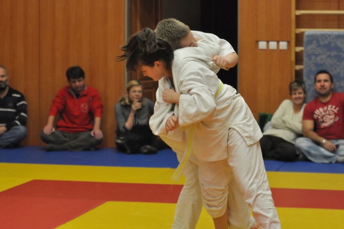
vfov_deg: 13.0
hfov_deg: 19.5
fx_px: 1002
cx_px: 172
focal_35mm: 105
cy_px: 114
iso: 1600
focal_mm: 70
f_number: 3.5
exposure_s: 1/200
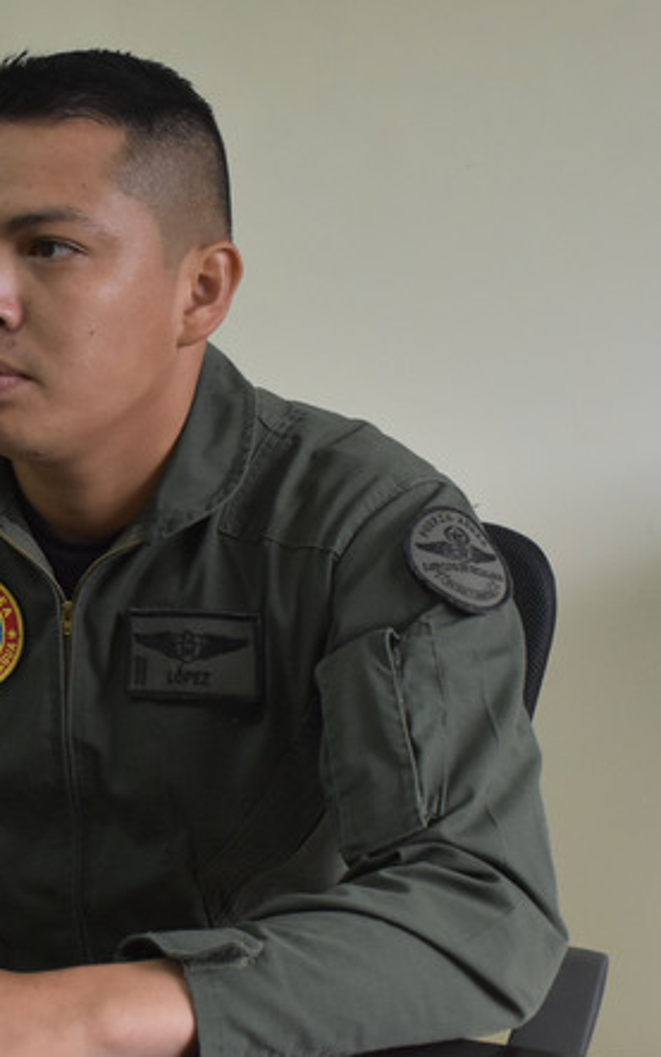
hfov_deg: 17.2
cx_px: 4
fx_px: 2132
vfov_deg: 27.8
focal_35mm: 74
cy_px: 649
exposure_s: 1/125
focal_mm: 26
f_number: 5.6
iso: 2000
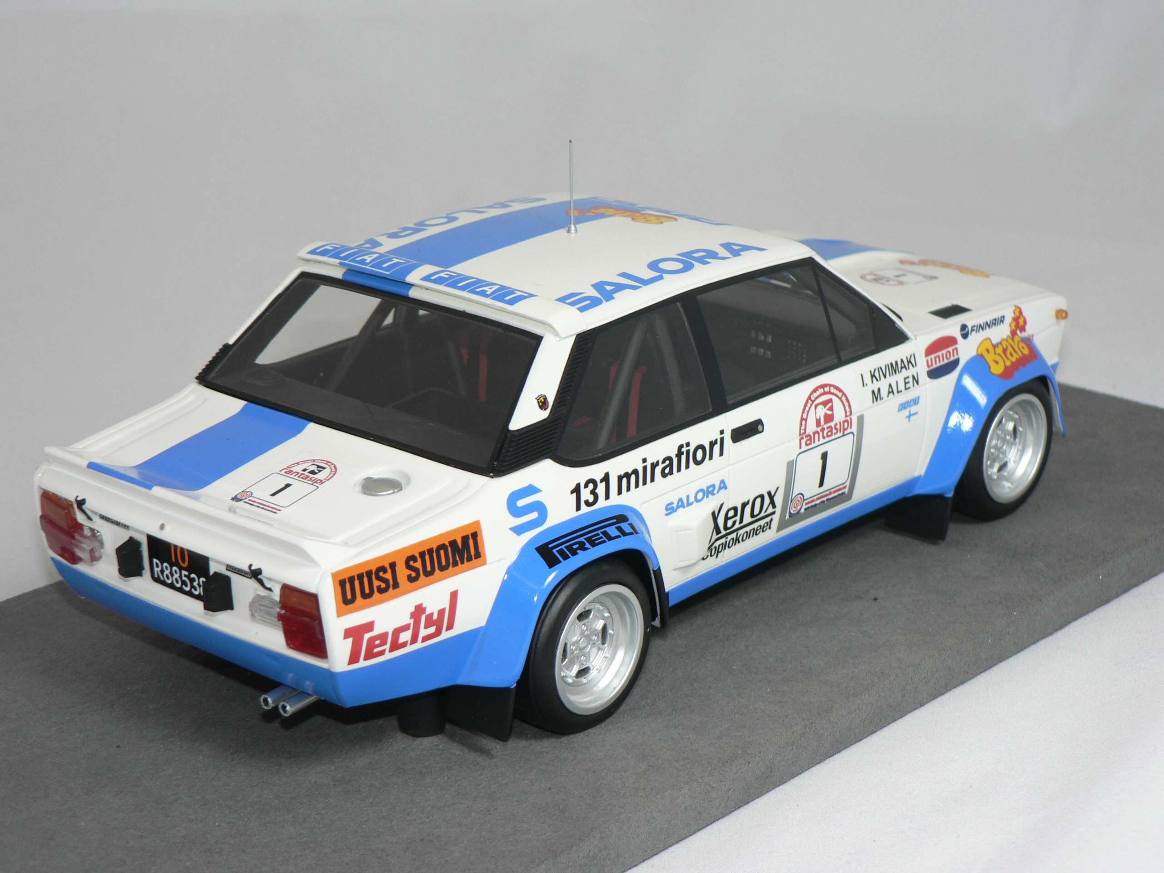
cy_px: 436
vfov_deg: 18.7
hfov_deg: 24.7
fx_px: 2656
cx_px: 582
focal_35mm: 79
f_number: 3.2
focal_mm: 13.1
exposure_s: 1/80
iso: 80
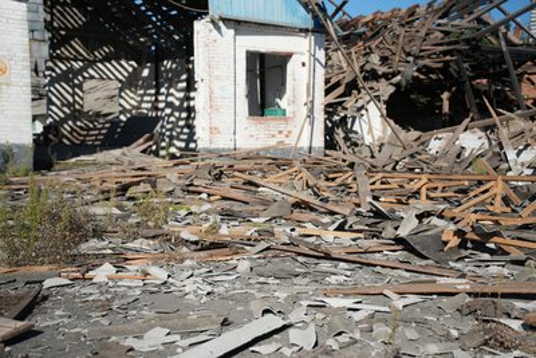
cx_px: 268
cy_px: 179
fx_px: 745
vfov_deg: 27.0
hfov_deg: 39.6
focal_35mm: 50
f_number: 3.2
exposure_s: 1/200
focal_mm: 50
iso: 320
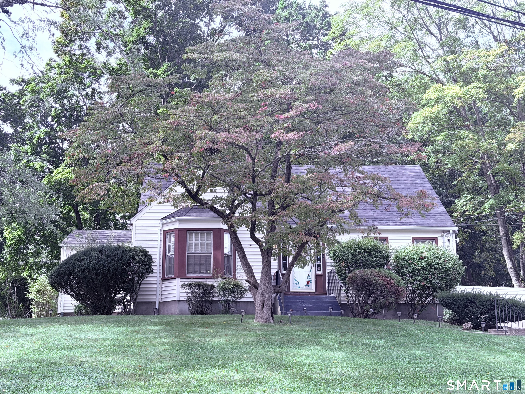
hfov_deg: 39.7
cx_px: 262
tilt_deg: +11.3
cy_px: 197
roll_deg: +0.8
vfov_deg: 30.3
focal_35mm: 48
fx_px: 728
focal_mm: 6.76
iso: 80
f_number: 1.78
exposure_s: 1/1013
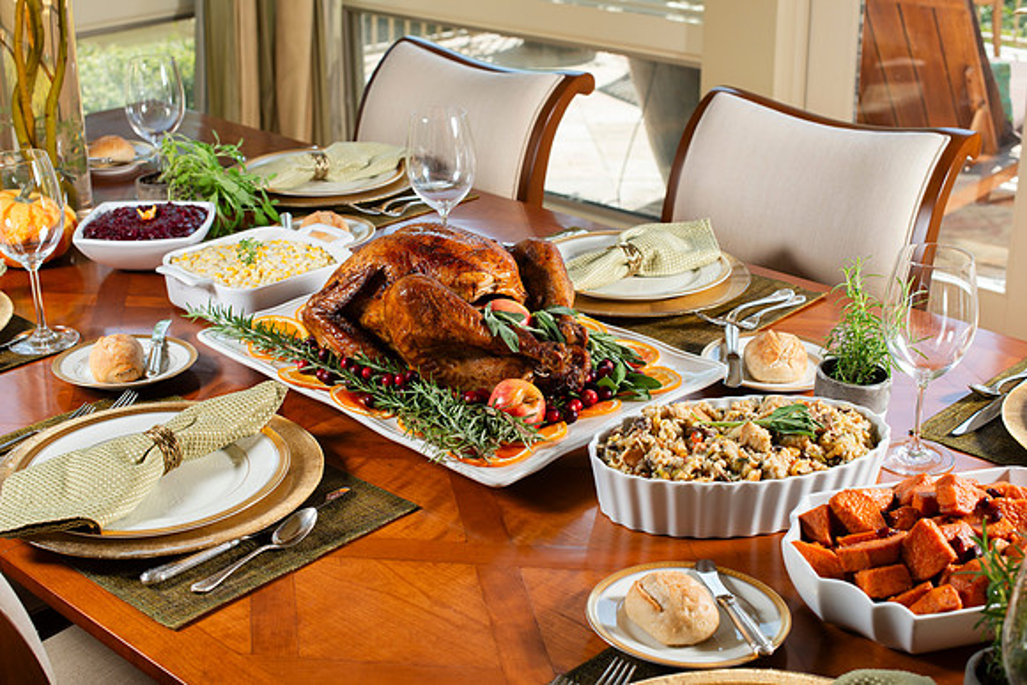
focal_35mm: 50
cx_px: 514
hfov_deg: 39.6
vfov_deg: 27.0
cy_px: 342
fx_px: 1427
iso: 250
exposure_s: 1/160
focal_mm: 50
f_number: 7.1
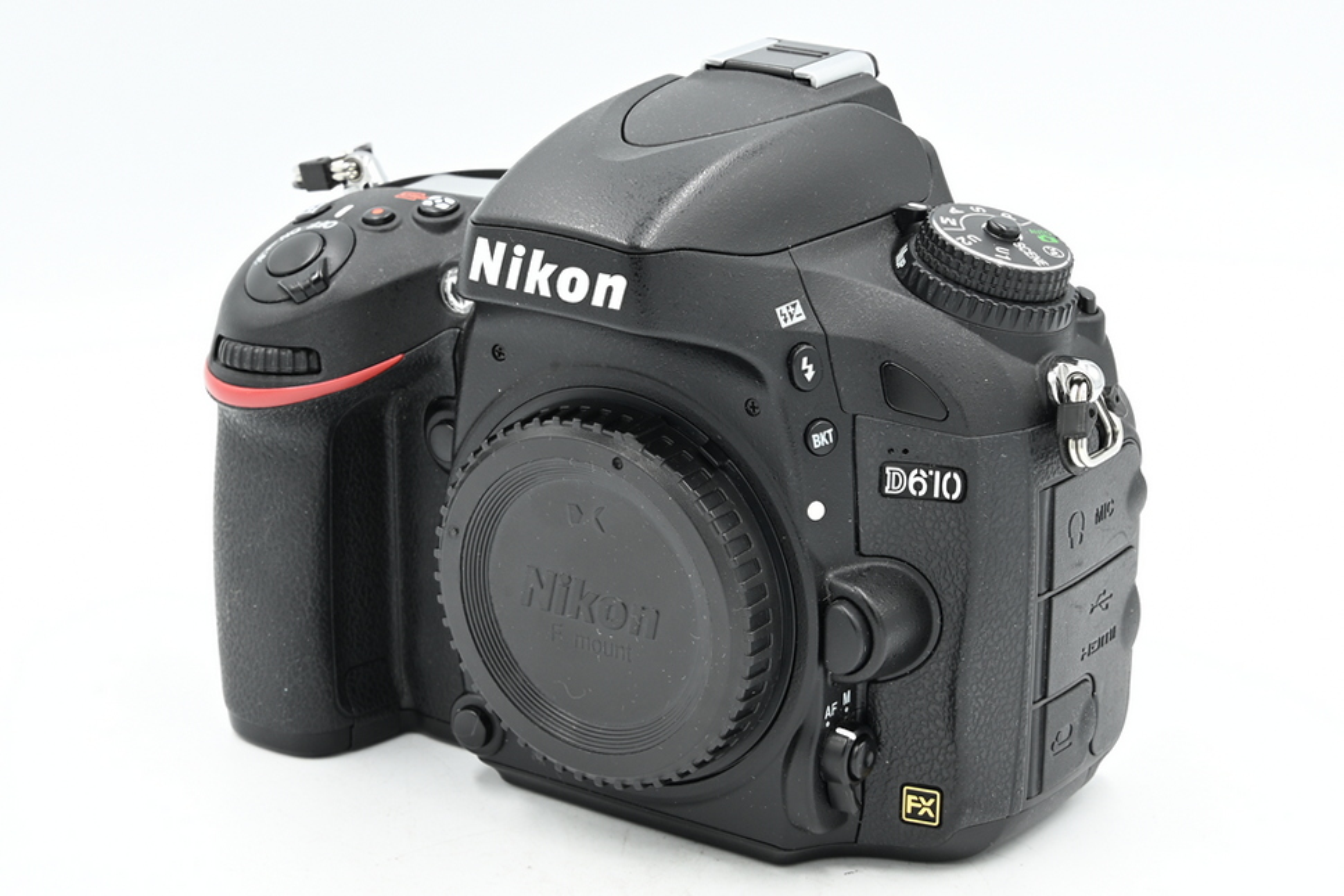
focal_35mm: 84
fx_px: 3136
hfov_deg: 24.2
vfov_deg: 16.3
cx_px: 672
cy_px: 448
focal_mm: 56
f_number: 14
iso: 200
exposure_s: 1/15
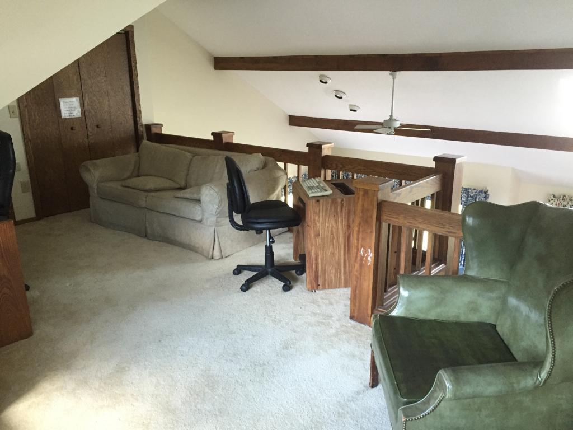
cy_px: 215
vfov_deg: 48.2
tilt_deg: -15.3
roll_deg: -0.8
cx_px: 286
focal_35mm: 29
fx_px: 480
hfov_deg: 61.7
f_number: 2.2
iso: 200
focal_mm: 4.15
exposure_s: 1/30
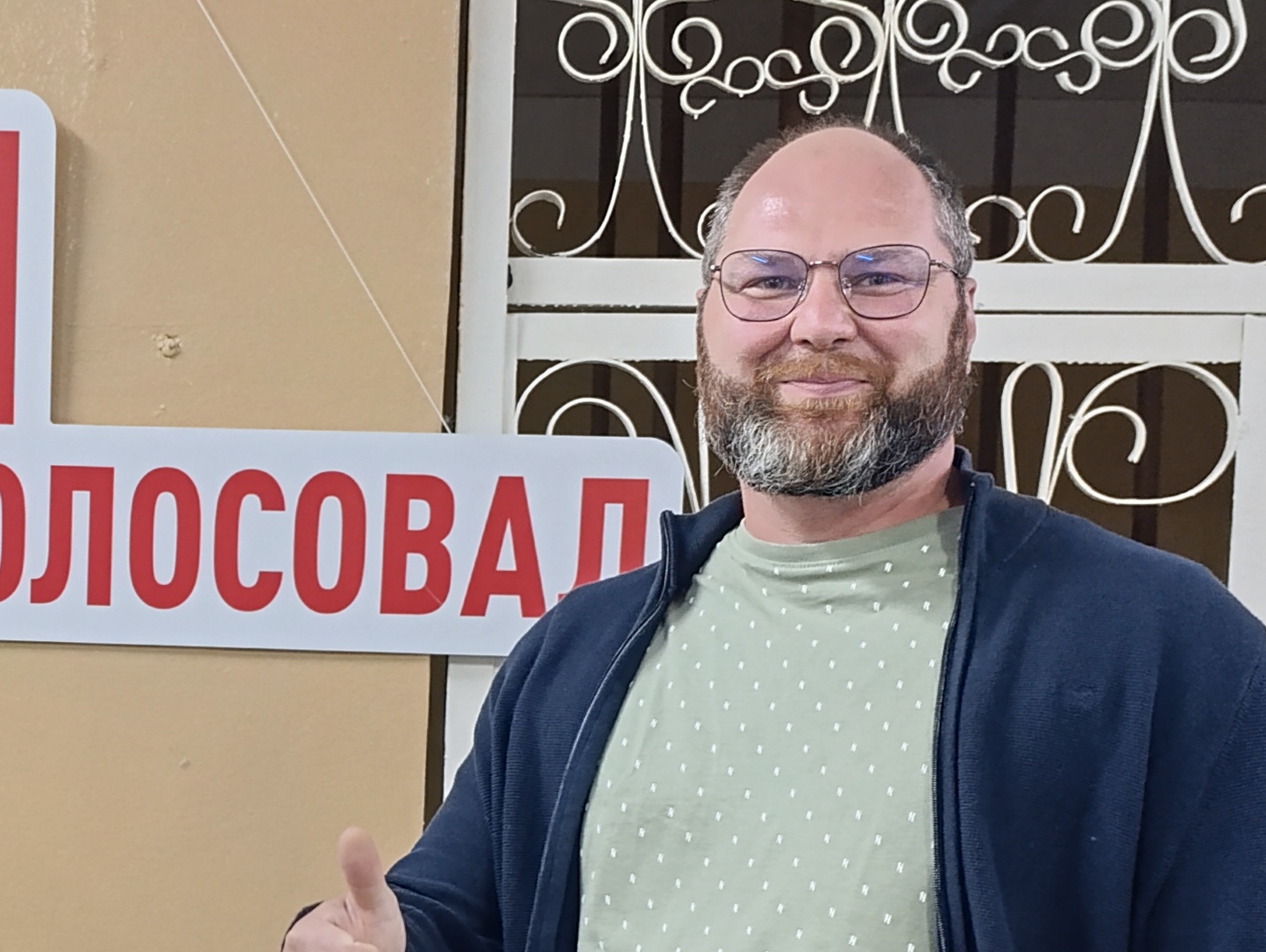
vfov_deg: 22.3
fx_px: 2380
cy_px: 763
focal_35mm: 65
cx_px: 117
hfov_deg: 28.6
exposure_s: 1/33.3
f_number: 1.6
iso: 1000
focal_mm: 6.14
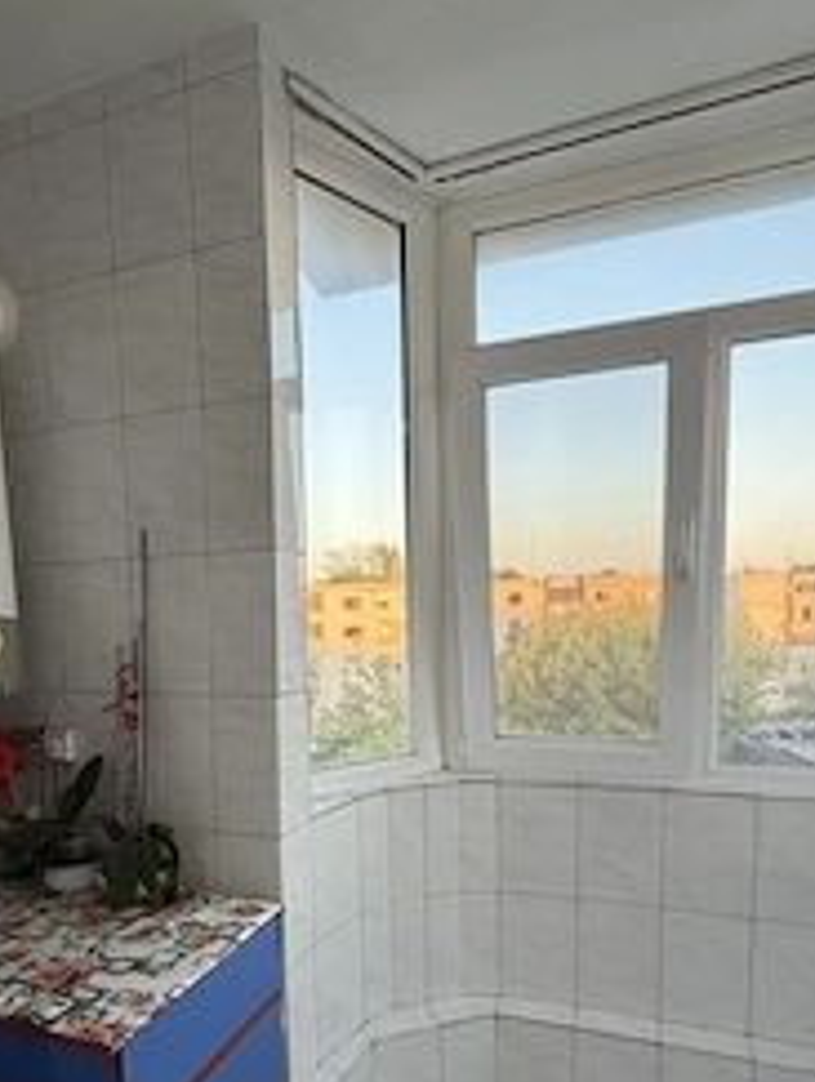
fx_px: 720
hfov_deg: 58.7
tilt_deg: -6.8
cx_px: 343
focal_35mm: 23
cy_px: 699
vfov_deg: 72.2
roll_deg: +1.5
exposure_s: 1/121
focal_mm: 2.22
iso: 160
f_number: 2.2
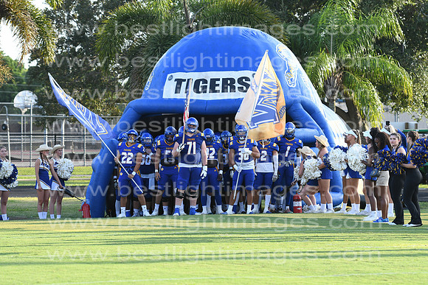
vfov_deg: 7.5
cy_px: 142
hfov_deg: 11.2
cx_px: 214
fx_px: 2176
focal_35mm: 183
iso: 320
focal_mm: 122
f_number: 5.6
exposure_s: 1/500
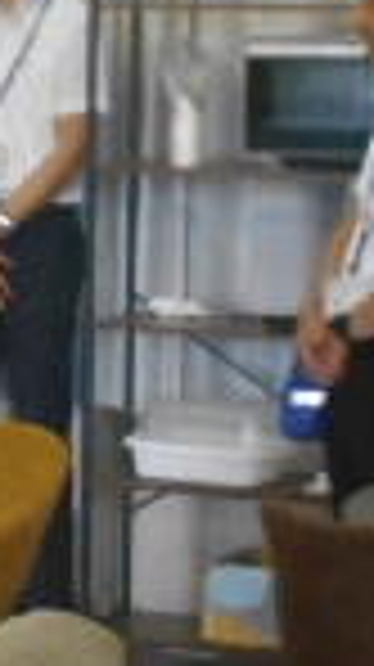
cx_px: -243
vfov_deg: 11.7
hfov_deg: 6.5
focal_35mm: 184
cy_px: 472
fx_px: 3251
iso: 800
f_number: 3.9
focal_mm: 6.7
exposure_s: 1/125
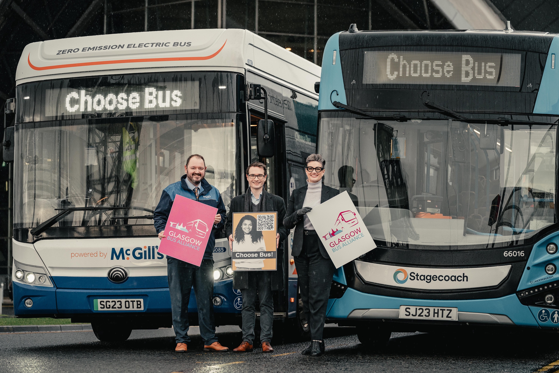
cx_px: 280
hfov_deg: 18.6
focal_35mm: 110
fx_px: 1708
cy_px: 186
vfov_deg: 12.5
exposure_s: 1/400
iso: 1600
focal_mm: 110
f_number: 4
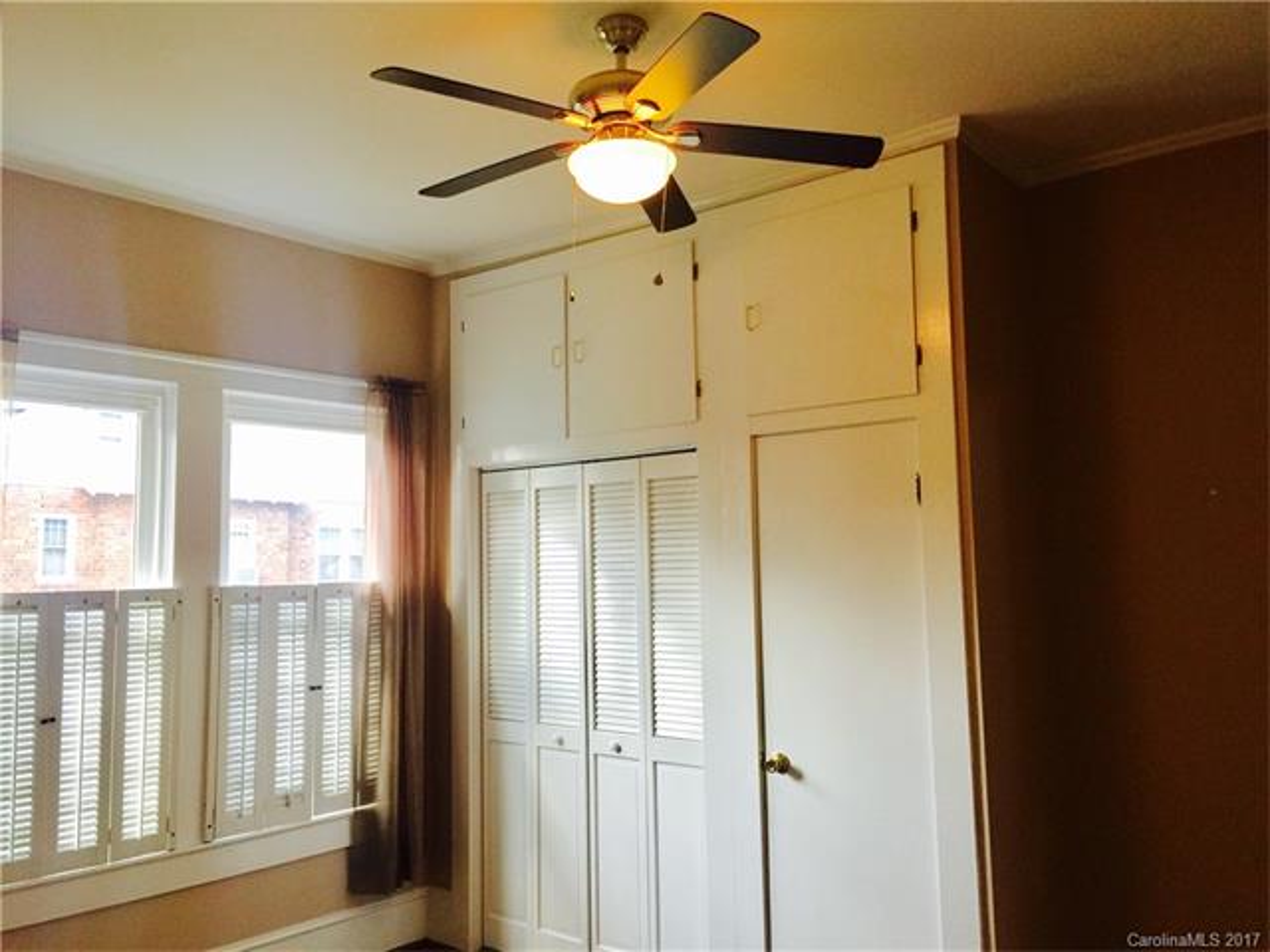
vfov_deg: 48.2
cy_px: 476
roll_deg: +0.2
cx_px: 635
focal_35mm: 29
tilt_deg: +6.6
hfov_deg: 61.7
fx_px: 1064
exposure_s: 1/40
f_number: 2.2
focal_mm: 4.15
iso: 32
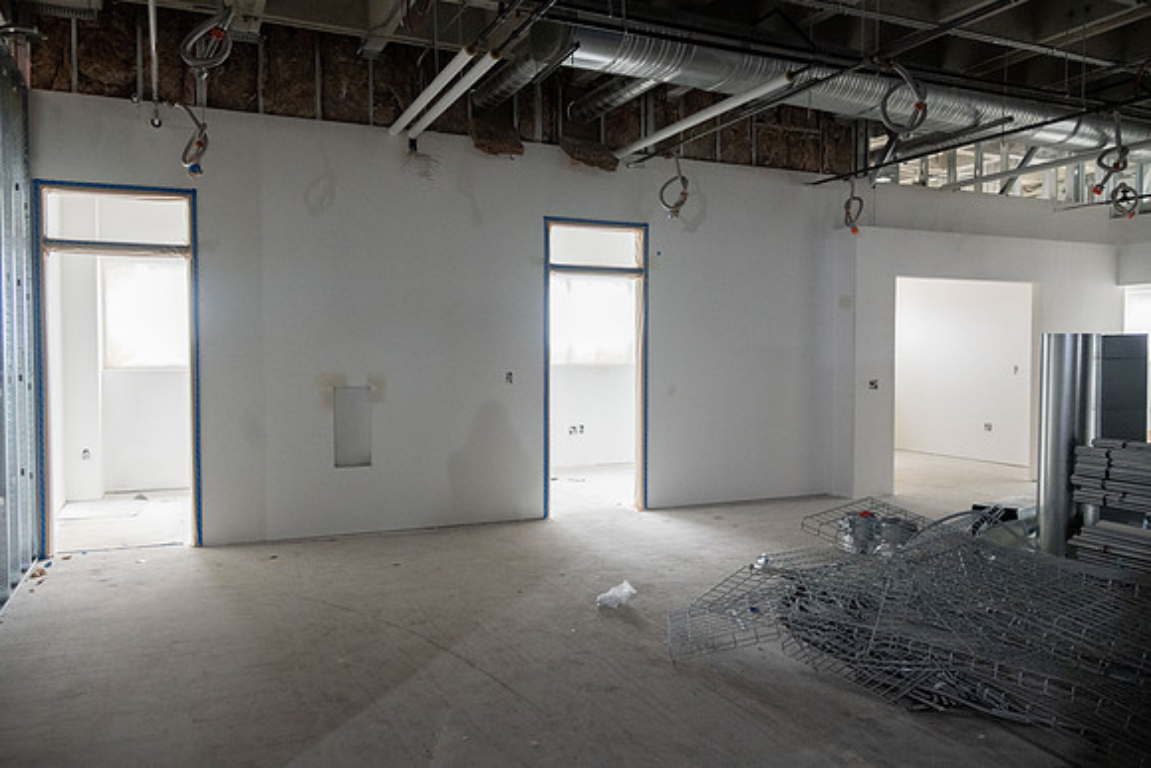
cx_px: 574
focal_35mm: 25
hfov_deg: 72.3
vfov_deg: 51.9
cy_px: 384
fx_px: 788
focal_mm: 24
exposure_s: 1/250
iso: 2500
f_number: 4
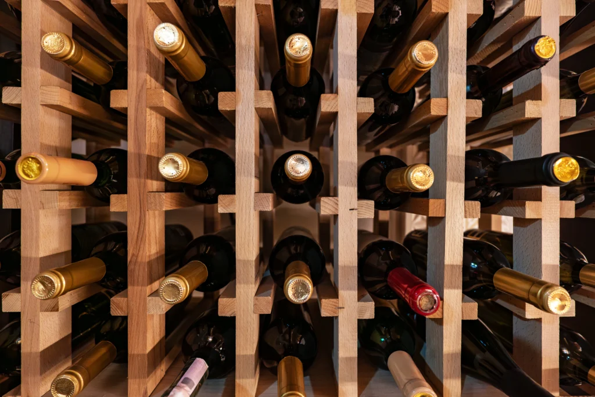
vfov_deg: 72.1
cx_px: 298
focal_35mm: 16
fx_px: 273
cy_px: 198
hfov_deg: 95.0
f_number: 1.8
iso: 200
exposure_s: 1/20
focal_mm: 11
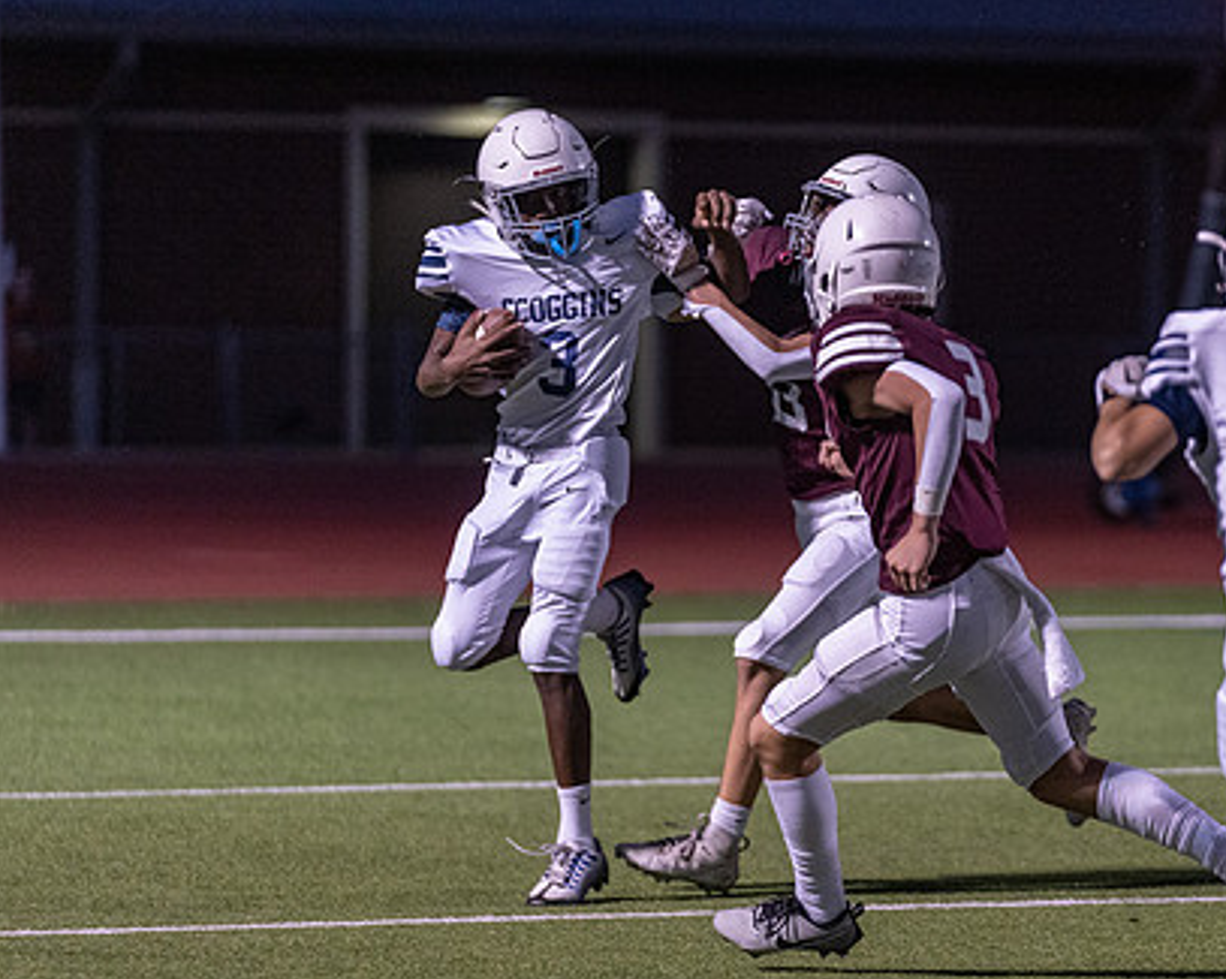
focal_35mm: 256
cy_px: 577
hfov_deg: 7.6
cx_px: 741
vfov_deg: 6.0
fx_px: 9282
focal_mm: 179
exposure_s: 1/1000
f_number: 2.8
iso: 4000
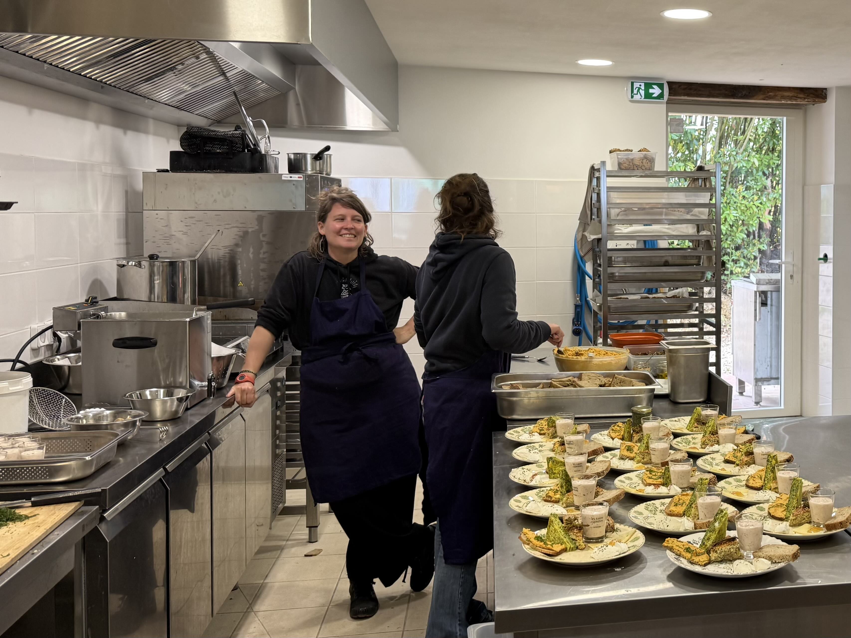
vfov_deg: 56.8
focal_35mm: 24
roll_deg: +0.5
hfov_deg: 71.6
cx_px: 426
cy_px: 319
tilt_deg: -2.2
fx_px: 590
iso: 100
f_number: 1.78
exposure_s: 1/100
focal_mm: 6.76
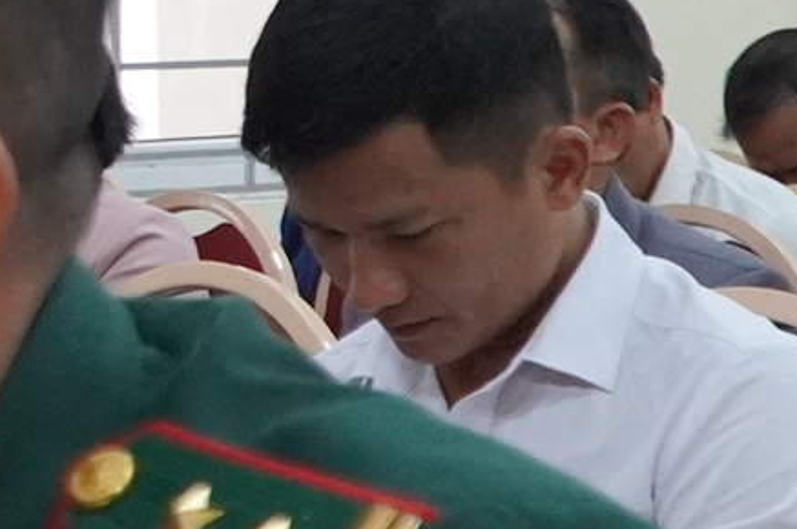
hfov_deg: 10.3
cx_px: -751
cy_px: -9
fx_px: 4112
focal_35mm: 186
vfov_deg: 7.3
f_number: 4
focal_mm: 18
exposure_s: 1/160
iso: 2500
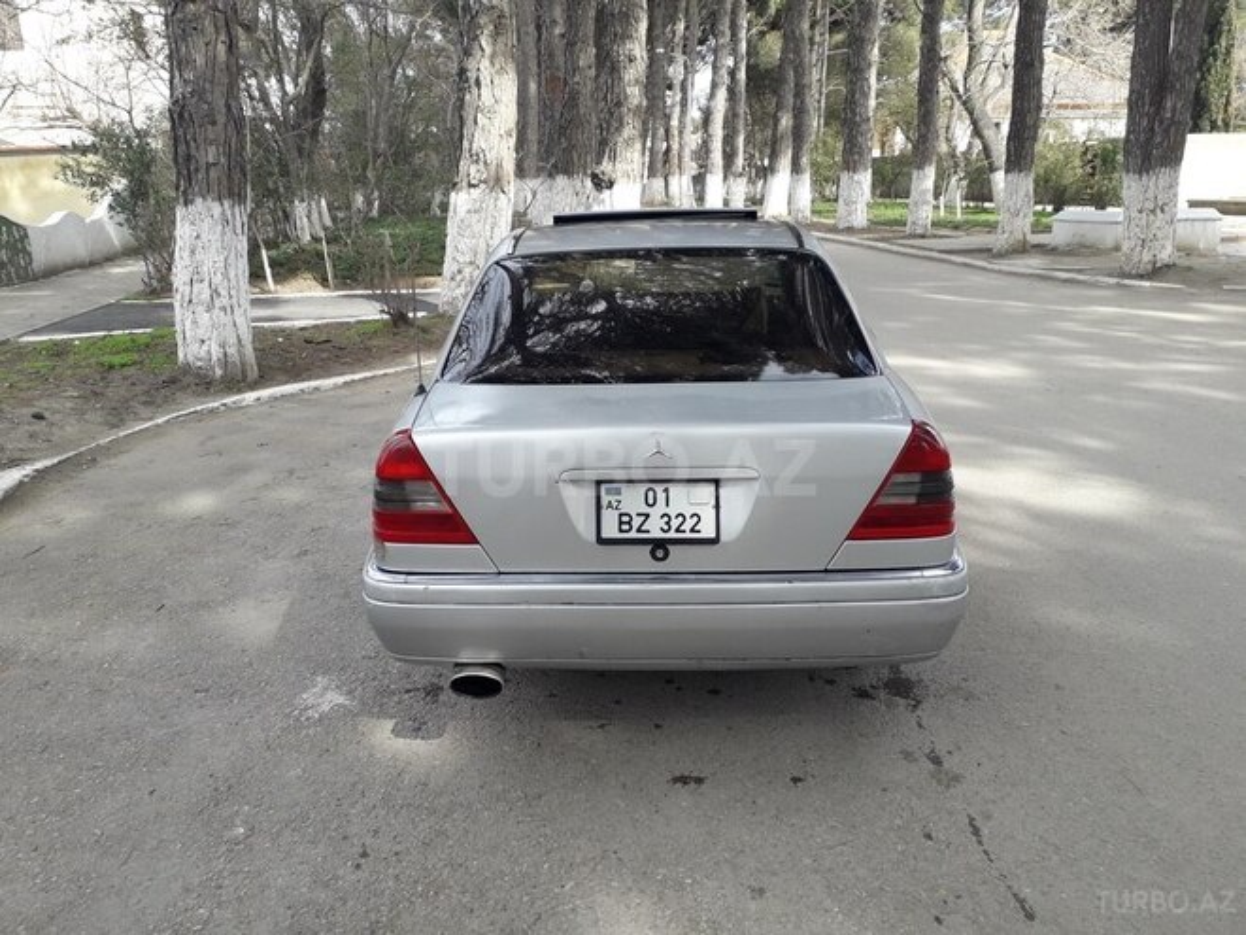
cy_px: 468
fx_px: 972
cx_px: 623
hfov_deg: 65.3
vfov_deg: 51.4
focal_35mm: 27
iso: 40
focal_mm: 3.6
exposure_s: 1/347
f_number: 1.9
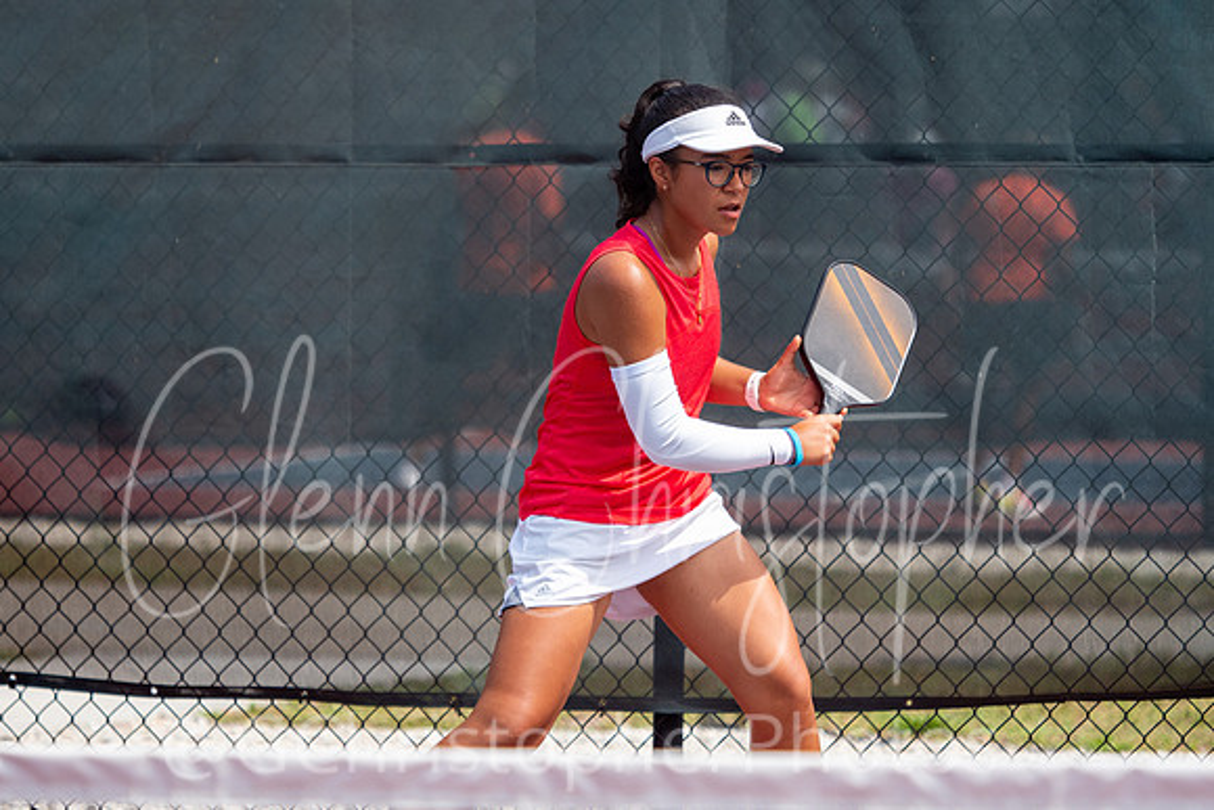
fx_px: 9662
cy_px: 300
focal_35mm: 286
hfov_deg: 7.2
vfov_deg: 4.8
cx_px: 522
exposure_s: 1/1600
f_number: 2.8
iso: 200
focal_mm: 115
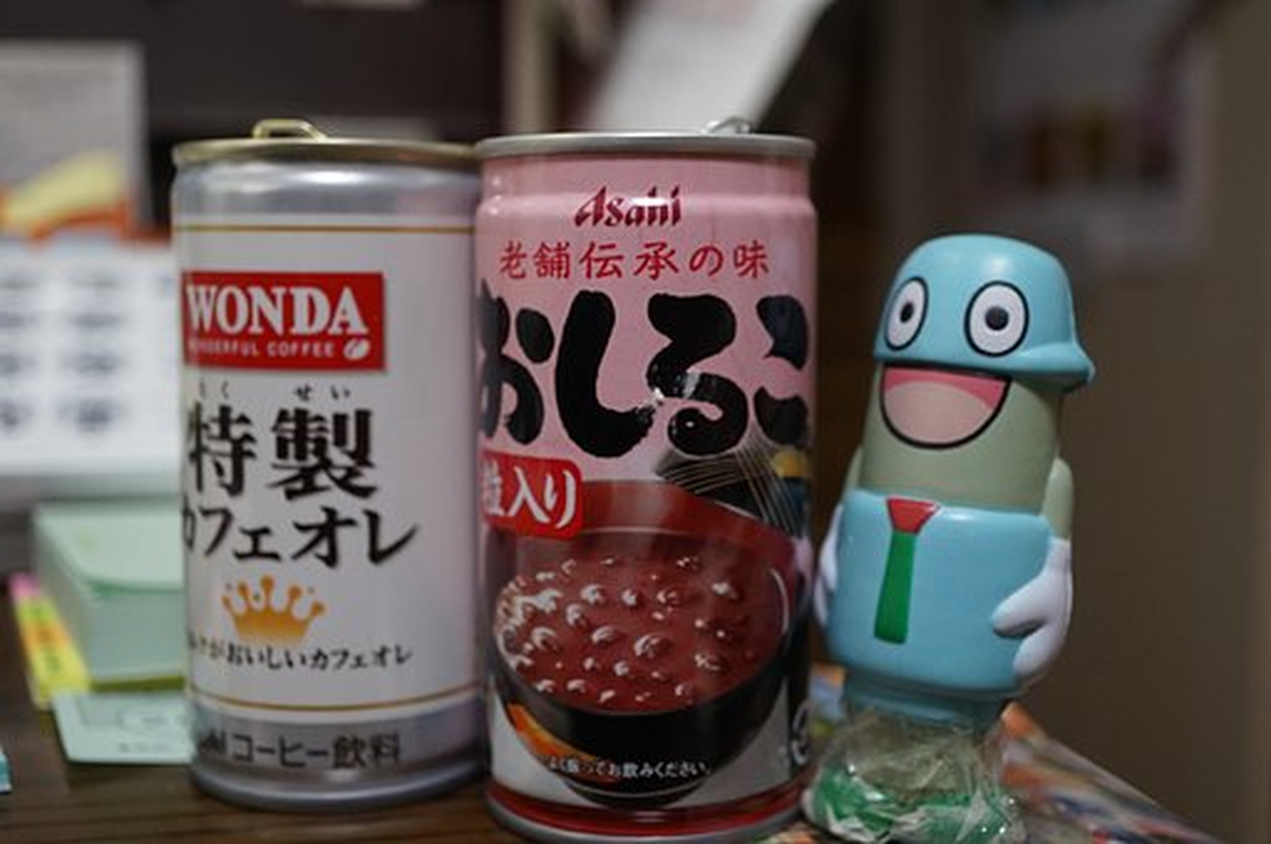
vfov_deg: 29.8
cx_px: 636
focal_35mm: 45
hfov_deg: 43.7
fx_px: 1587
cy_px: 422
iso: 1600
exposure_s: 1/60
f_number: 4
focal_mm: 30
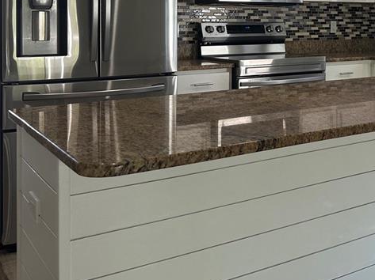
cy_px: 25
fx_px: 563
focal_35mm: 52
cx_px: 350
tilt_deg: -0.4
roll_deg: -0.7
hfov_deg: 34.4
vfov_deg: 27.0
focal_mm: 6.86
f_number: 1.78
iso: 125
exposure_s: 1/120
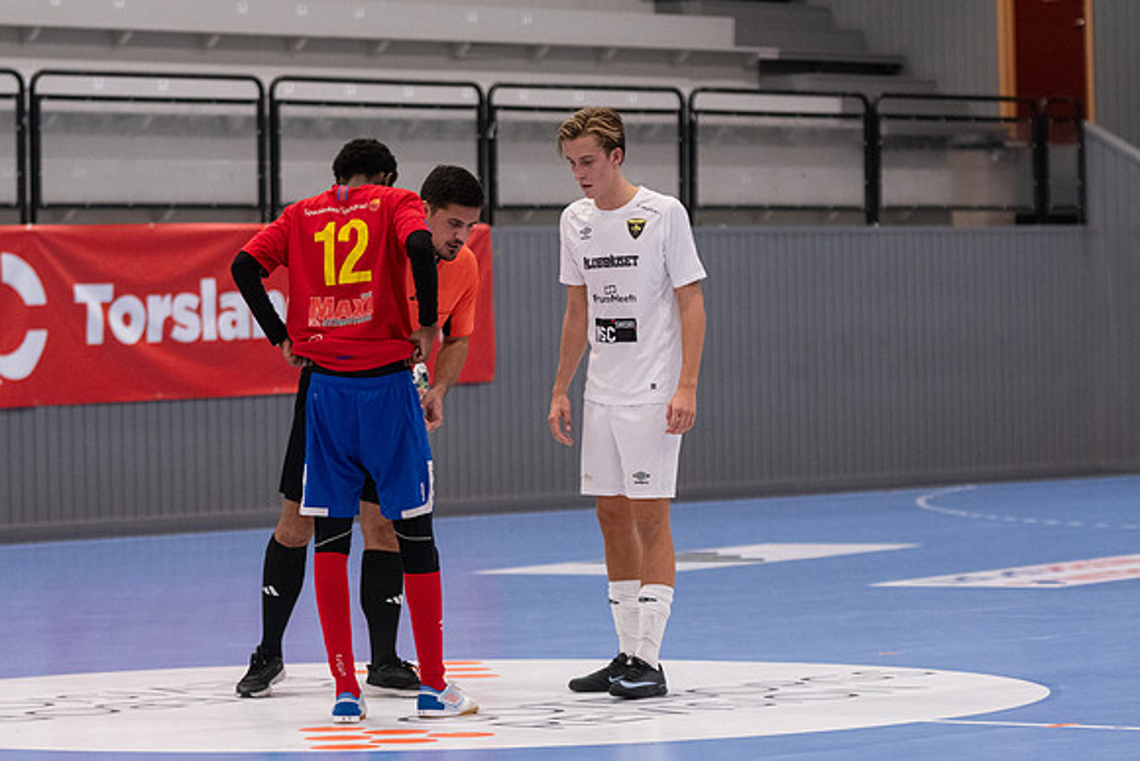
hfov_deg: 11.7
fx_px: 5572
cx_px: 570
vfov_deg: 7.8
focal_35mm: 176
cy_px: 380
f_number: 3.2
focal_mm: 112
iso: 2800
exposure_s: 1/640
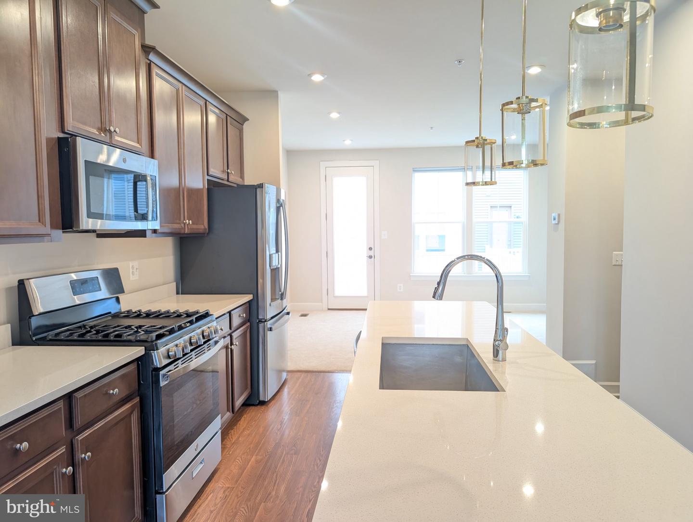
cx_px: 346
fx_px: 481
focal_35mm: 24
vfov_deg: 56.9
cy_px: 261
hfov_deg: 71.5
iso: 241
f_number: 1.68
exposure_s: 1/120
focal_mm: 6.9
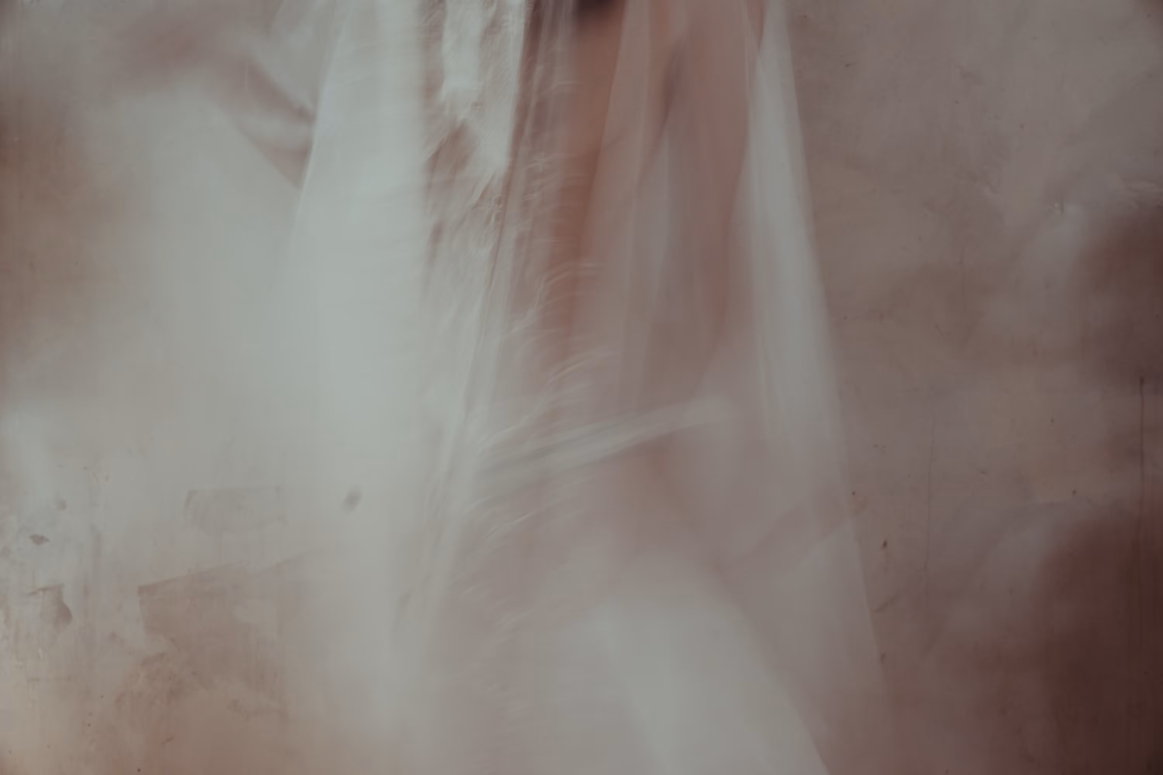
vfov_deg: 19.5
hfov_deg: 28.8
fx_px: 2261
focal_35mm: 70
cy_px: 388
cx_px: 582
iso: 100
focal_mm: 70
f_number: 6.3
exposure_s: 1/2.5
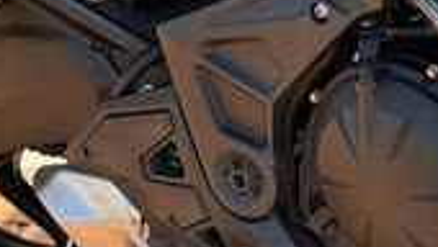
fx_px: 2290
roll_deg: +3.6
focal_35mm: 197
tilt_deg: -23.3
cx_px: 314
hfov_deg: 10.9
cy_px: 41
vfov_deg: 6.2
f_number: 1.78
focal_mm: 6.76
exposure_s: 1/1838
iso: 100
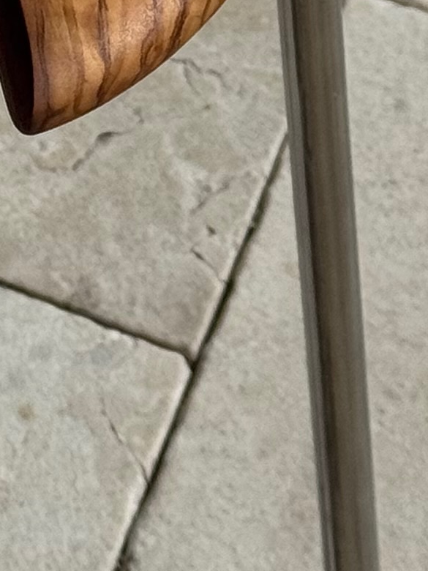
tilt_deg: -50.5
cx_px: -105
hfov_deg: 6.0
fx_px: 4088
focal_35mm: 248
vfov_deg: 7.7
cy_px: -531
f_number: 1.78
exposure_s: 1/15385
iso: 64
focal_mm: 6.76
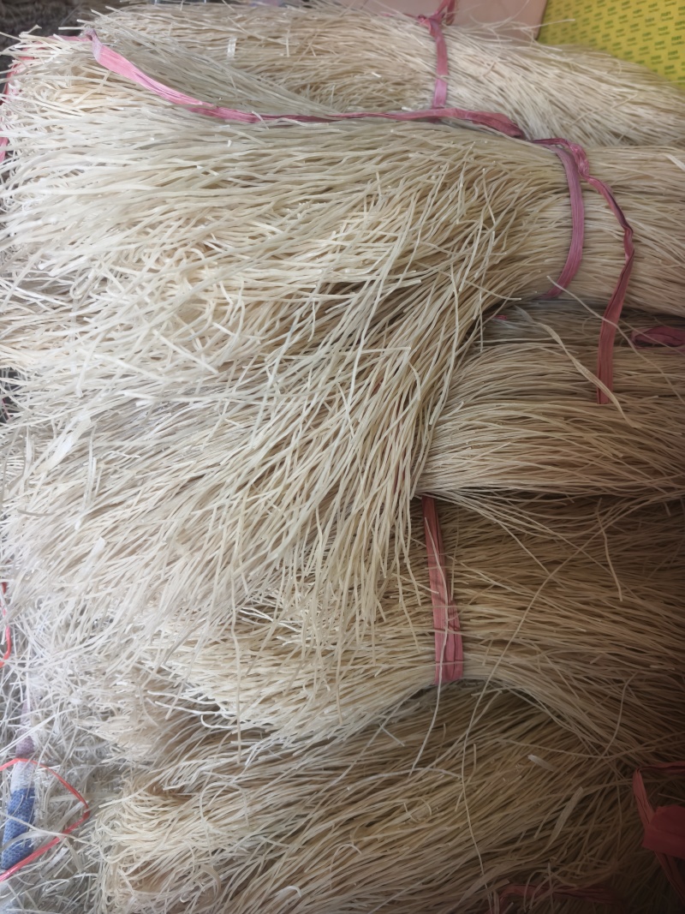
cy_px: 457
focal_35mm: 23
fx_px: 607
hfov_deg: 58.9
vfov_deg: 73.9
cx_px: 342
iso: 384
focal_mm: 5.6
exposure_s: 1/100
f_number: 1.57
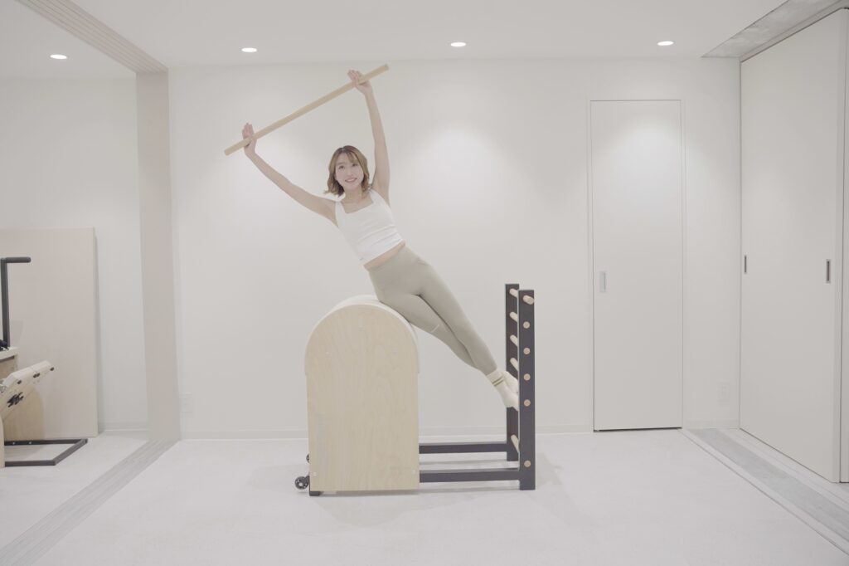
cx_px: 424
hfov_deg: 58.4
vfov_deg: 40.9
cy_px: 283
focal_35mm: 32
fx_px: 759
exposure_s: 1/250
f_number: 5
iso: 800
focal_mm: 32.2
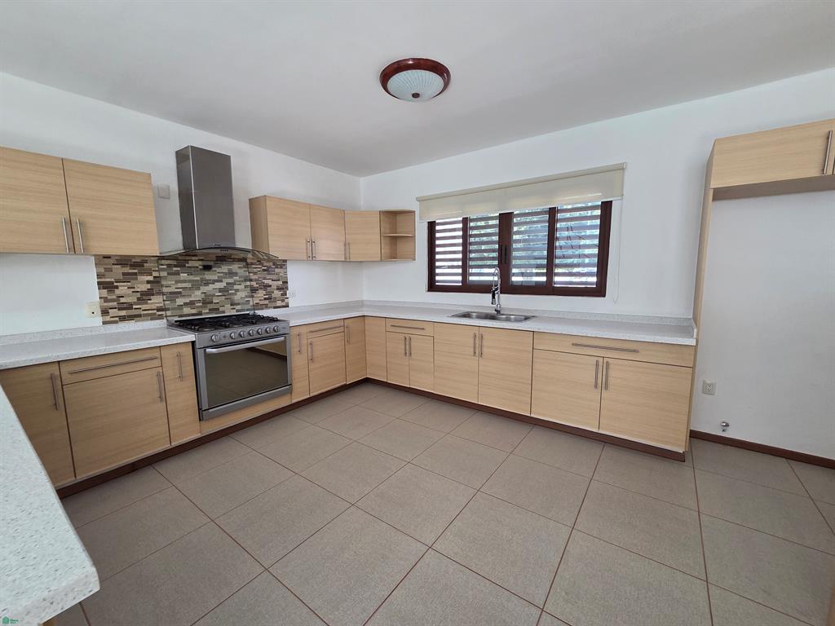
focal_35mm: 13
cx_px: 418
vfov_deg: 89.9
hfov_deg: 106.2
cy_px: 313
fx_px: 314
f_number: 2.2
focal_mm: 2.2
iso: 200
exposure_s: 1/120
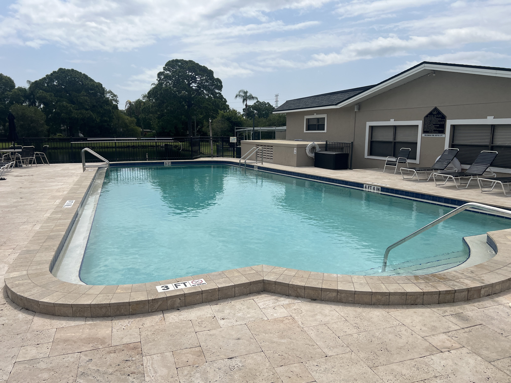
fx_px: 384
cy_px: 192
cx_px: 256
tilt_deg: -9.1
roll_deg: -0.5
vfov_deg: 53.1
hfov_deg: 67.3
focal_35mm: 26
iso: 50
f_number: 1.5
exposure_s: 1/10309
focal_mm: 5.7
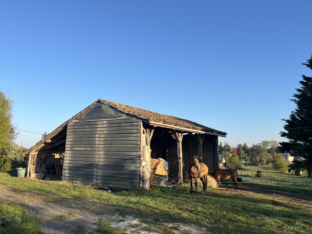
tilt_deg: +6.5
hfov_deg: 65.3
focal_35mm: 27
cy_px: 120
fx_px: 243
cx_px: 155
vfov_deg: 51.4
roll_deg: +0.0
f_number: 1.6
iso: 50
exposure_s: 1/1672
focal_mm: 5.1
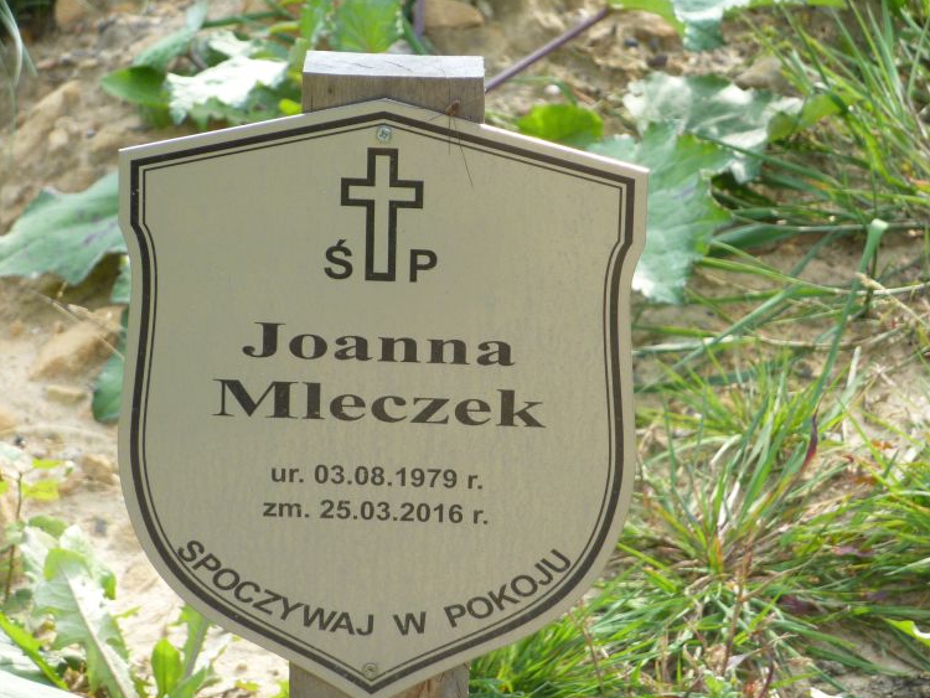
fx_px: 8600
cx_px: 445
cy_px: 348
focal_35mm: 320
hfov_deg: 6.2
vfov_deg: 4.6
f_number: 4.9
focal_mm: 49.2
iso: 125
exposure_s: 1/125
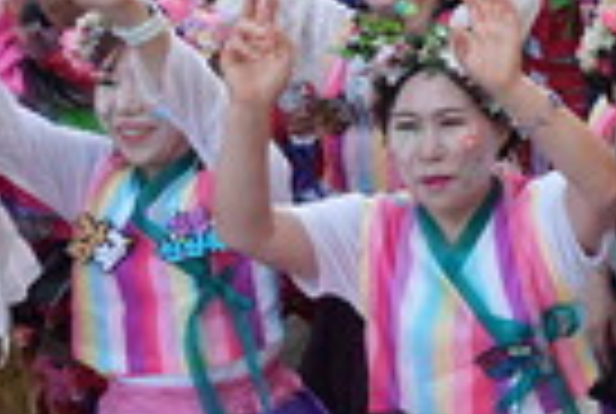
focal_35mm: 105
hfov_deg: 16.3
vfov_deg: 13.0
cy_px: 65
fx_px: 1801
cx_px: 1115
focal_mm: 24
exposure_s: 1/640
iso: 2500
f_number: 2.8
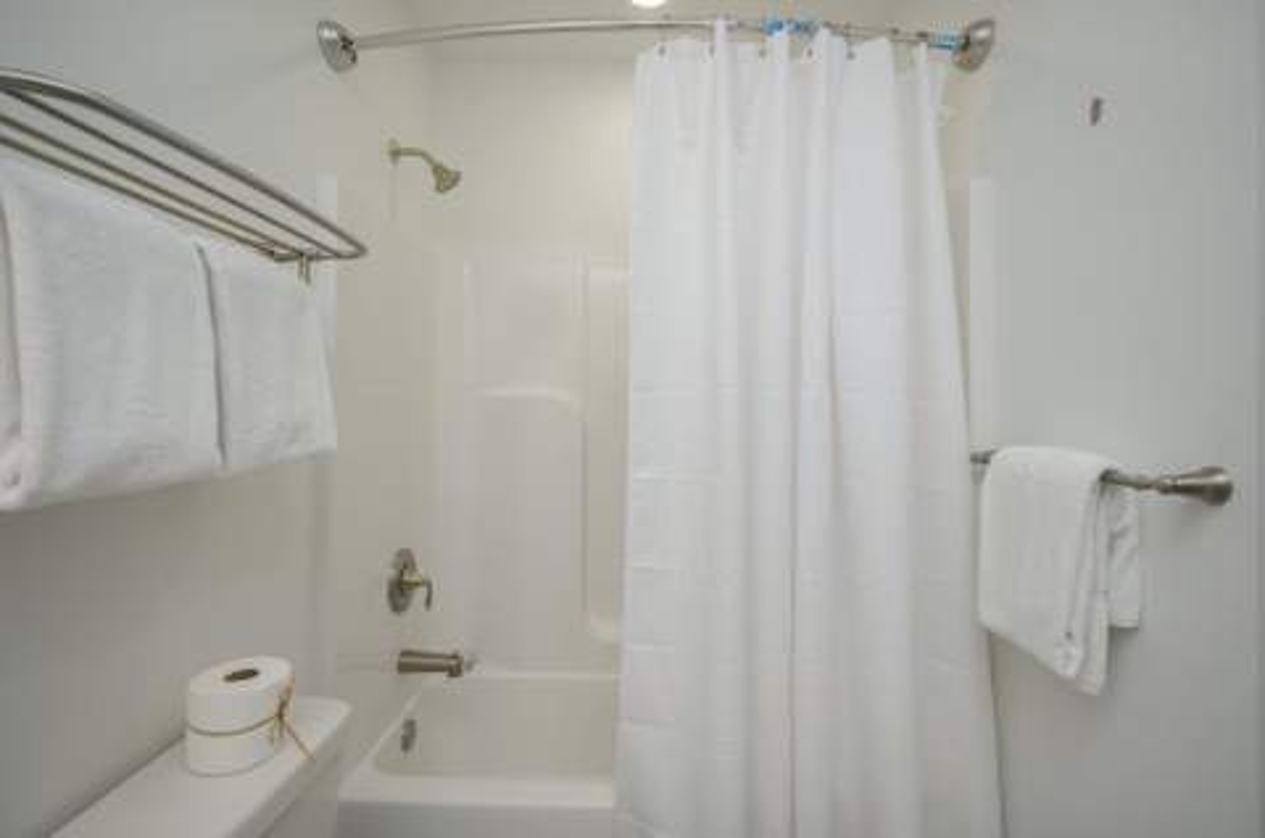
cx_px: 632
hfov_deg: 93.4
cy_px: 419
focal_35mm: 17
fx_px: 596
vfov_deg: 70.2
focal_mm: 17
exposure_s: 1/60
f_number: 9
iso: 320
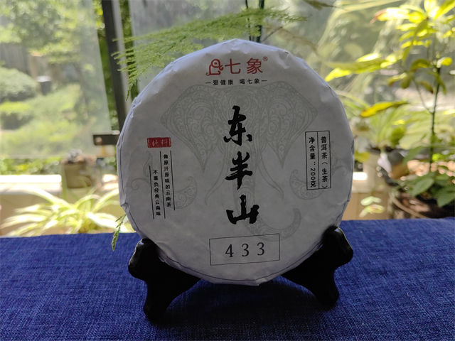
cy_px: 170
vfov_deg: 51.4
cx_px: 228
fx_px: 355
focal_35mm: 27
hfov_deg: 65.3
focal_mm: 5.54
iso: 64
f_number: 1.8
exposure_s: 1/900
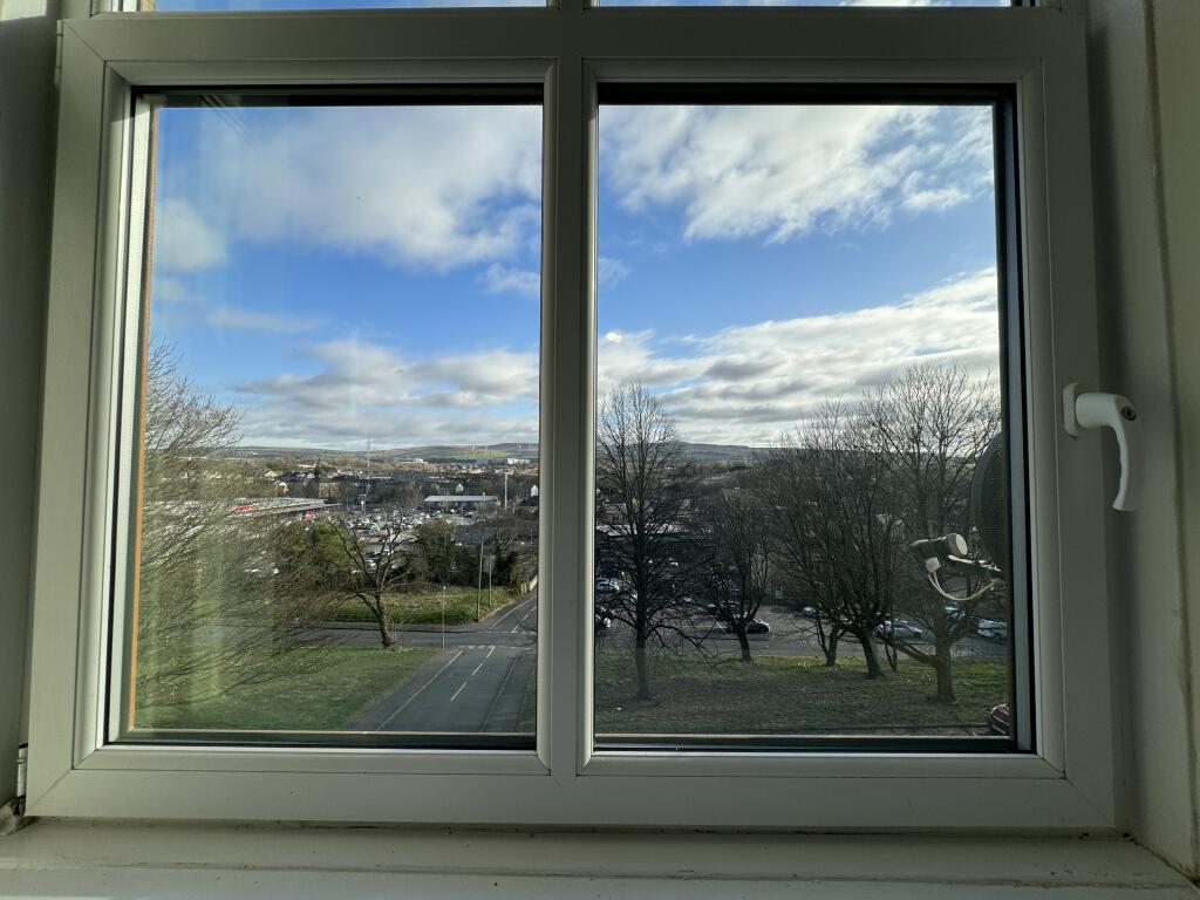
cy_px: 450
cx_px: 600
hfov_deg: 102.1
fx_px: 485
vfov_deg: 85.7
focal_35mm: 14
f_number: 2.2
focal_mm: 2.22
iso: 50
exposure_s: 1/1299
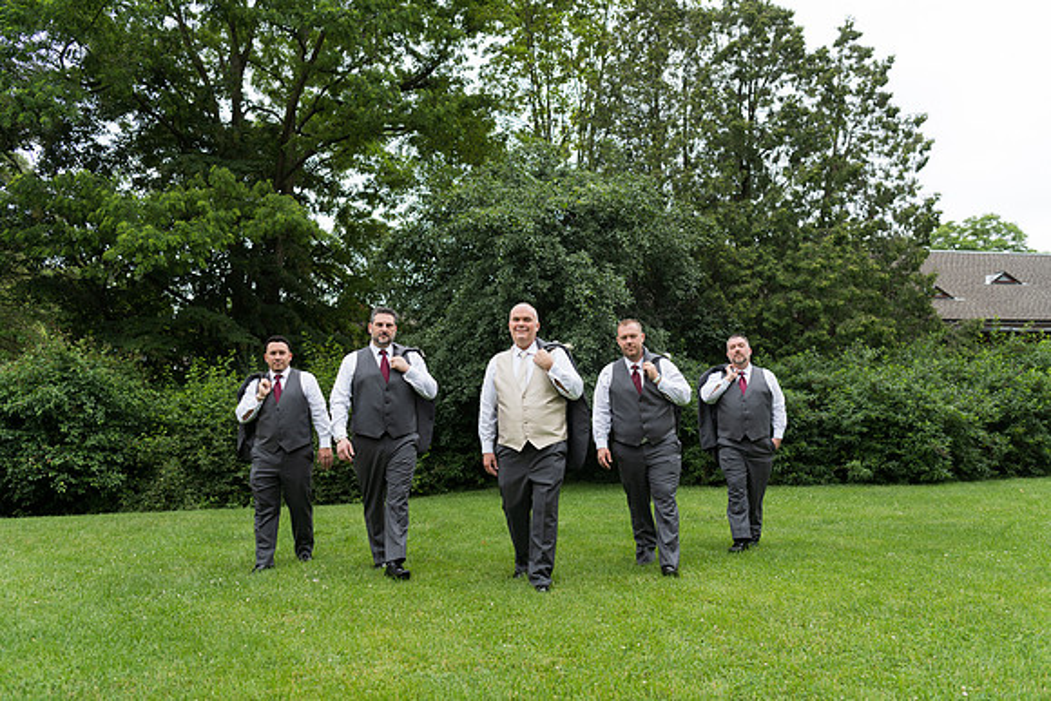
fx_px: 847
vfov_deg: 45.0
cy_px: 350
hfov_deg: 63.6
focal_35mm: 29
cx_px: 526
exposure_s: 1/320
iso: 64
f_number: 2.8
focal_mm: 29
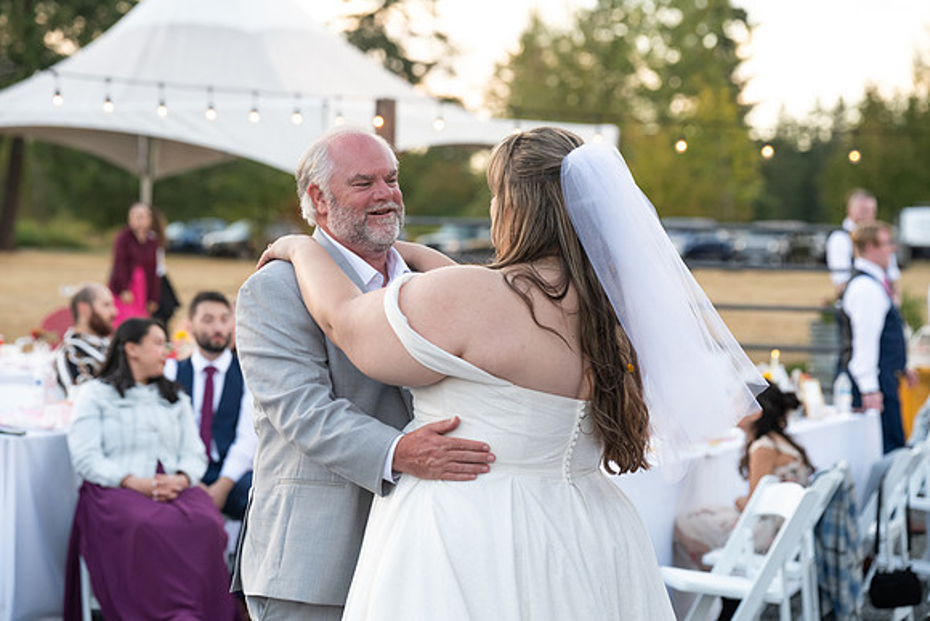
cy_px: 310
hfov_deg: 20.6
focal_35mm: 99
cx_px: 465
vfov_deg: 13.8
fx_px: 2558
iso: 1600
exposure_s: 1/500
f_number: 4
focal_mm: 99
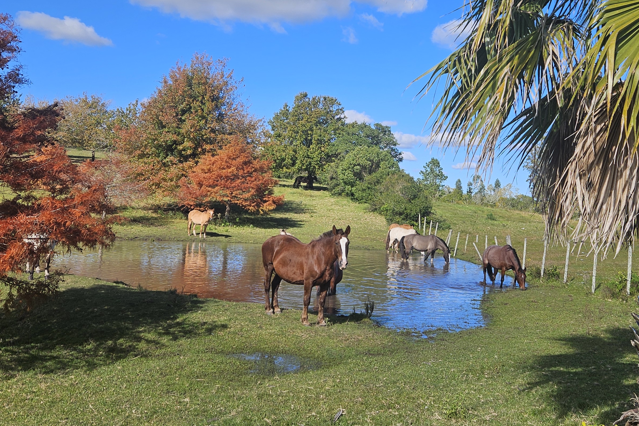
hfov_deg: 48.1
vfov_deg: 33.1
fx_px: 710
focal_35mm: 40
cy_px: 135
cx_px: 390
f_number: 1.8
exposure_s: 1/2010
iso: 25
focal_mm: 5.4
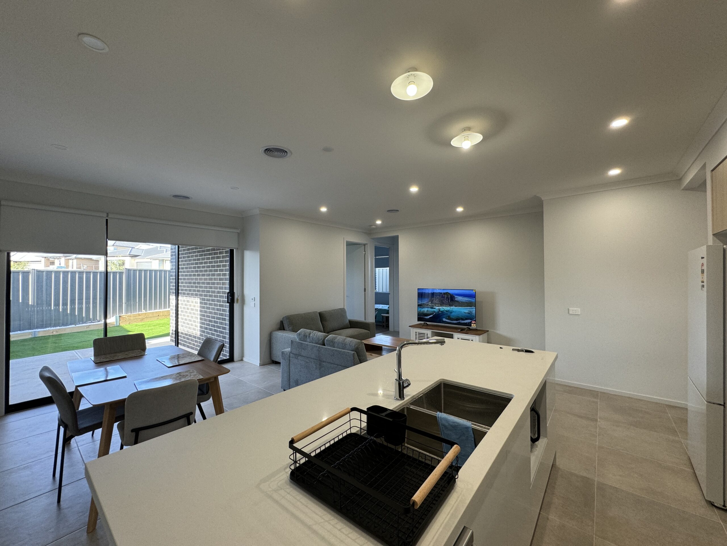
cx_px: 364
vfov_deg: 85.7
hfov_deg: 102.1
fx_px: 294
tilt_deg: +1.1
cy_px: 273
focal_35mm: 14
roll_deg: +0.0
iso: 100
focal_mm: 2.22
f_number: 2.2
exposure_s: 1/100
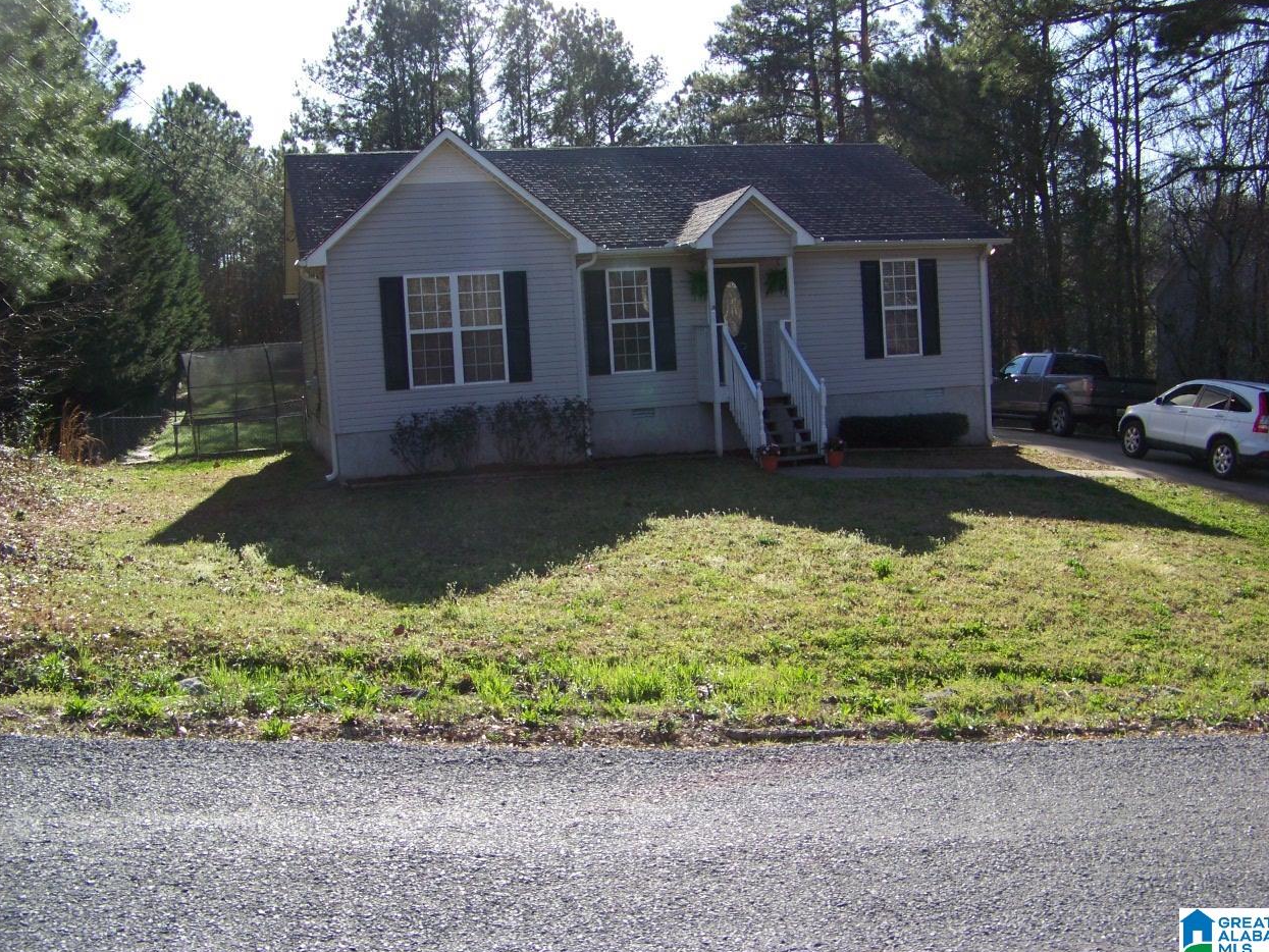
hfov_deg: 50.1
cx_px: 649
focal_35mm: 37
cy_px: 466
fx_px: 1357
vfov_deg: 38.7
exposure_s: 1/640
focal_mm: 5.85
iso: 63
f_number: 2.8
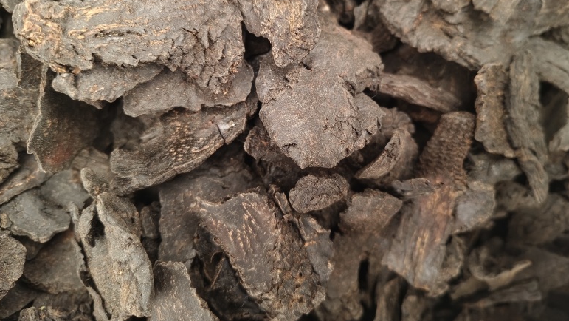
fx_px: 392
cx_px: 292
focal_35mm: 26
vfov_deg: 43.7
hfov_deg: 71.9
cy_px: 104
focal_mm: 5.6
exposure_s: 1/50
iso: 1010
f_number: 1.88
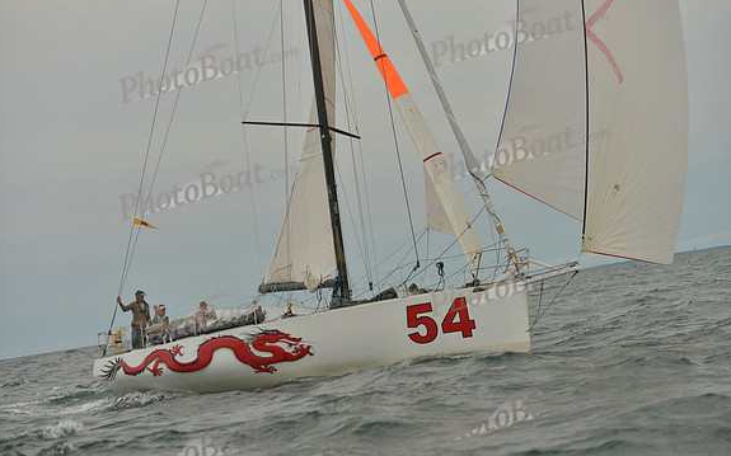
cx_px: 365
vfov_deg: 18.1
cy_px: 236
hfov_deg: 28.6
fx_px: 1434
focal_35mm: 72
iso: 400
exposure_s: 1/1250
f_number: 4.5
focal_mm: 70
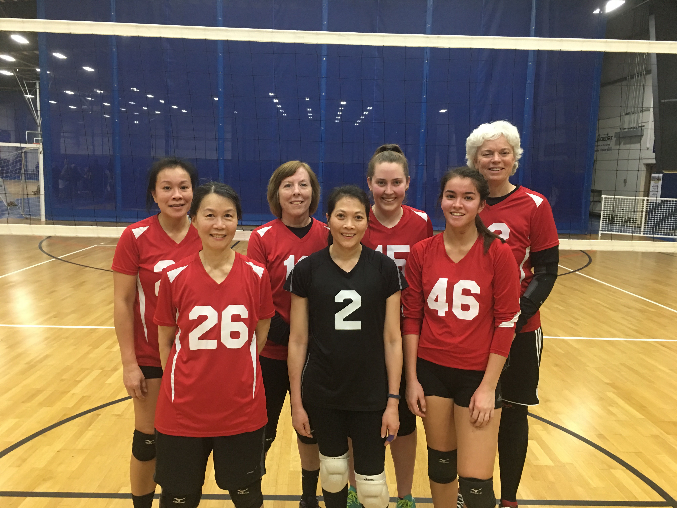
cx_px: 338
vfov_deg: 48.2
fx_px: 567
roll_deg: -2.5
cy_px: 254
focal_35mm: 29
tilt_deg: -7.3
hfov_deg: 61.7
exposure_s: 1/15
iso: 80
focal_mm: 4.15
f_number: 2.2
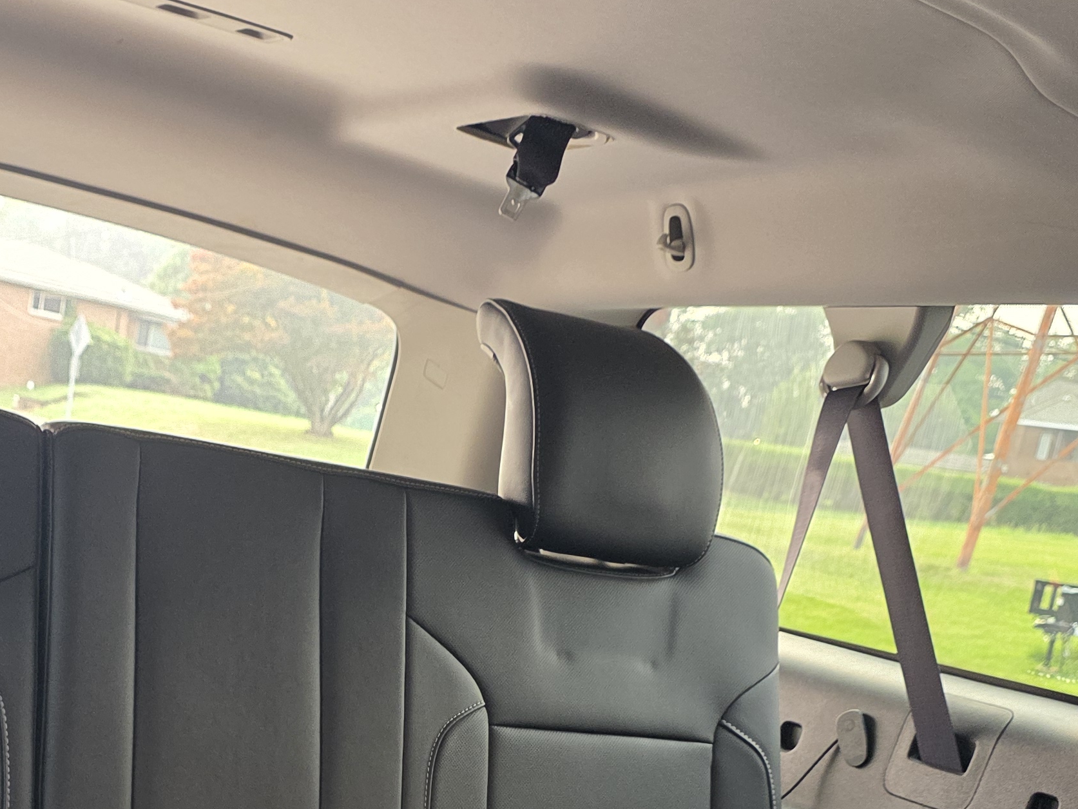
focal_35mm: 55
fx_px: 1713
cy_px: 825
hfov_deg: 34.3
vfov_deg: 25.2
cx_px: 287
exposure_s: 1/120
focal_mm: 6.3
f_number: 1.7
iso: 250
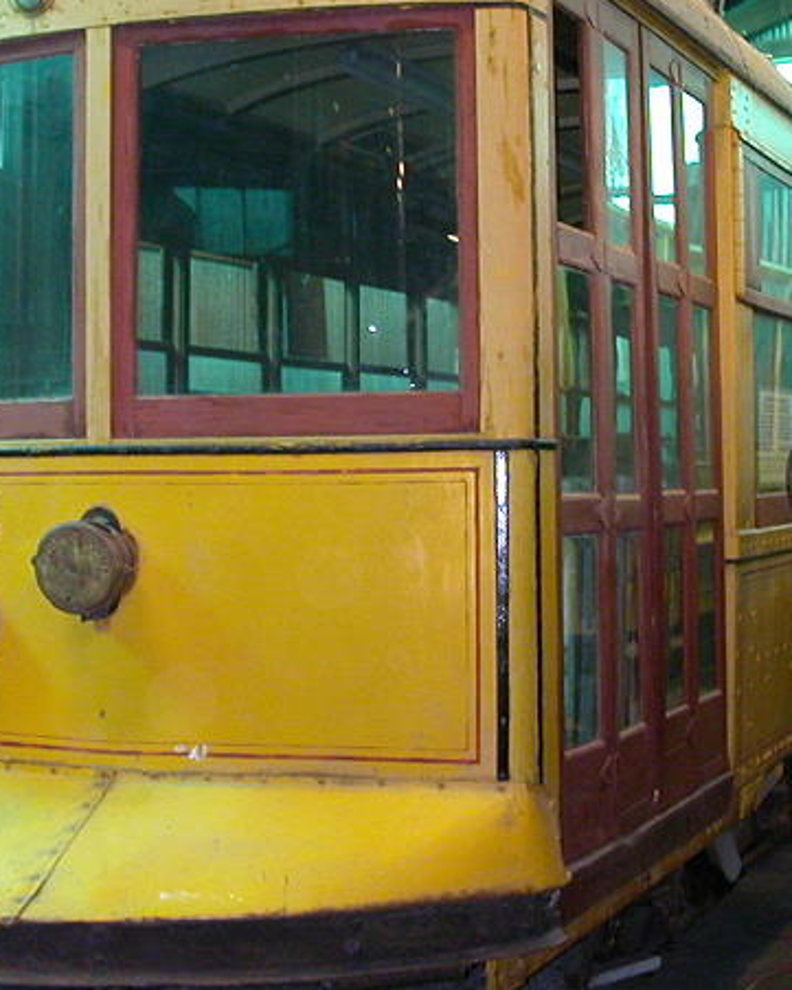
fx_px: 1640
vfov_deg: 33.6
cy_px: 464
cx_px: 437
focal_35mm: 56
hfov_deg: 27.1
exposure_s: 1/5
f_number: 2.7
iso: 200
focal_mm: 5.6
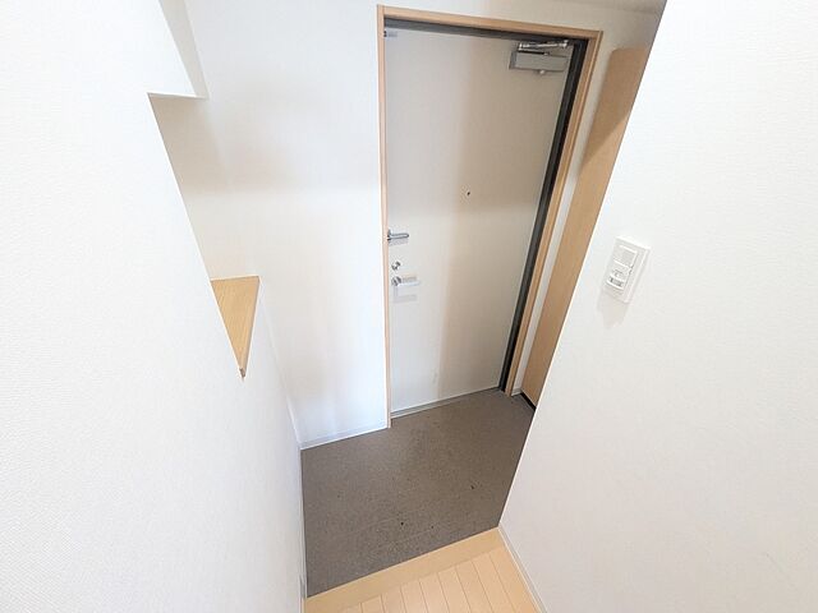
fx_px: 331
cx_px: 409
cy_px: 306
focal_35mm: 14
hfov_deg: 102.1
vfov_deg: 85.7
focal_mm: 1.83
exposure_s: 1/50
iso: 734
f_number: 2.2
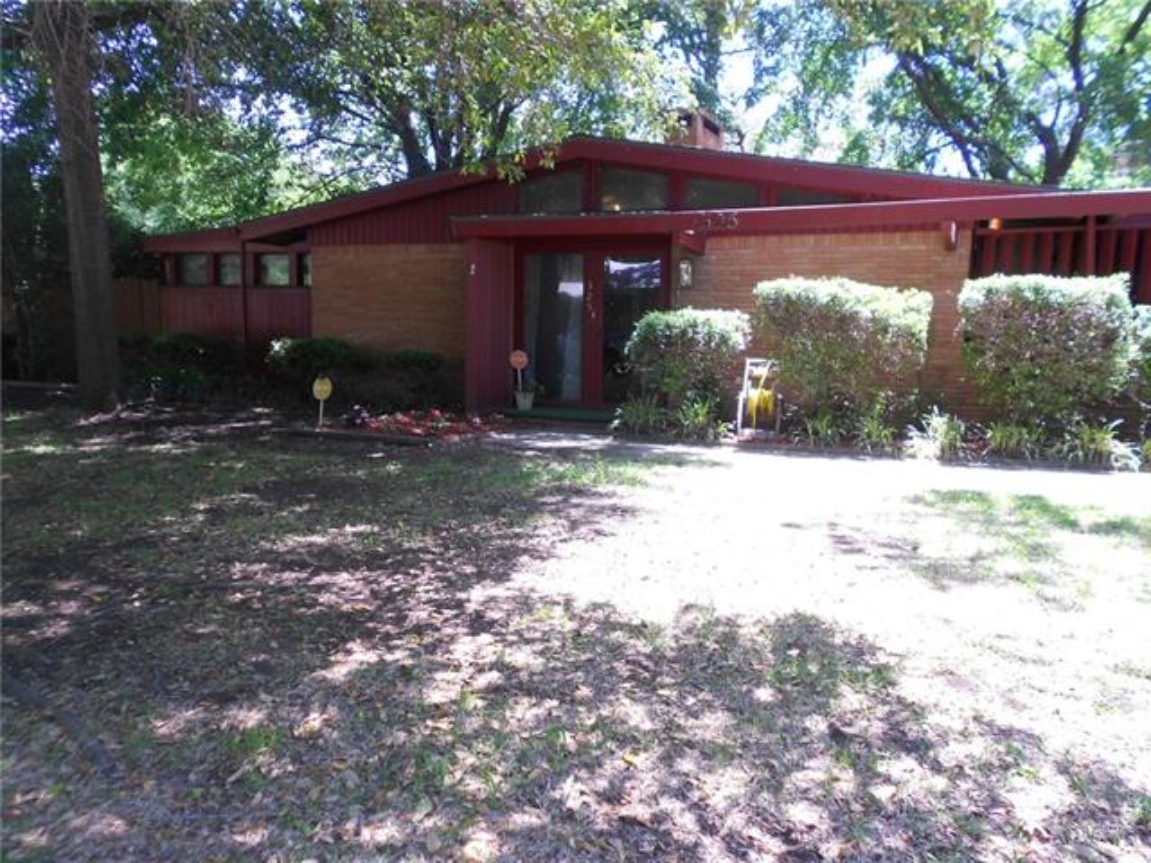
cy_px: 432
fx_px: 865
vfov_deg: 53.1
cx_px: 576
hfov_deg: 67.3
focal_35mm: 26
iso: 80
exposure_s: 1/60
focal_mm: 4.6
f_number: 3.2
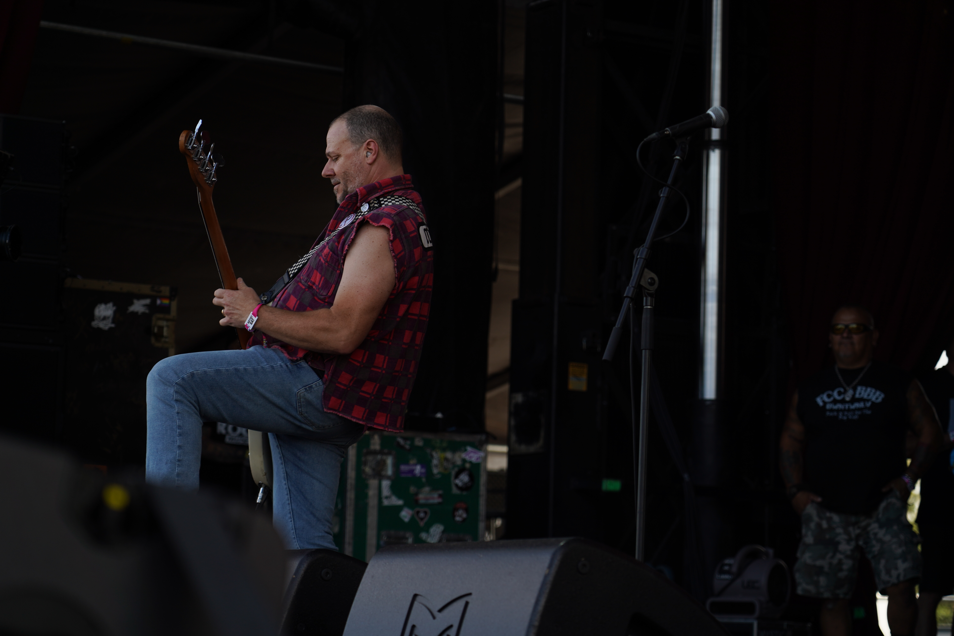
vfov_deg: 13.0
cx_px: 477
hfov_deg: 19.5
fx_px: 2782
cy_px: 318
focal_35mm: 105
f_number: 4.5
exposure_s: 1/250
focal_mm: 105
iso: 100
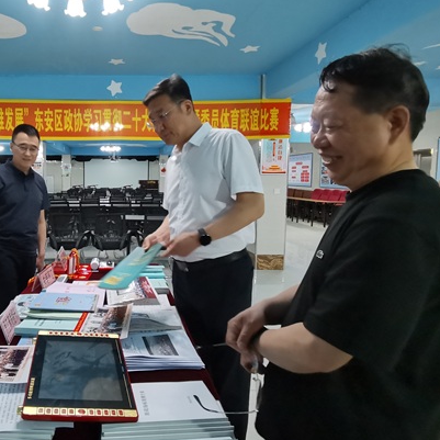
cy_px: 206
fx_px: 345
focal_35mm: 24
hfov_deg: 62.1
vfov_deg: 65.0
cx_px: 122
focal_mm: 2.26
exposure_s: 1/25
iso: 800
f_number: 2.2
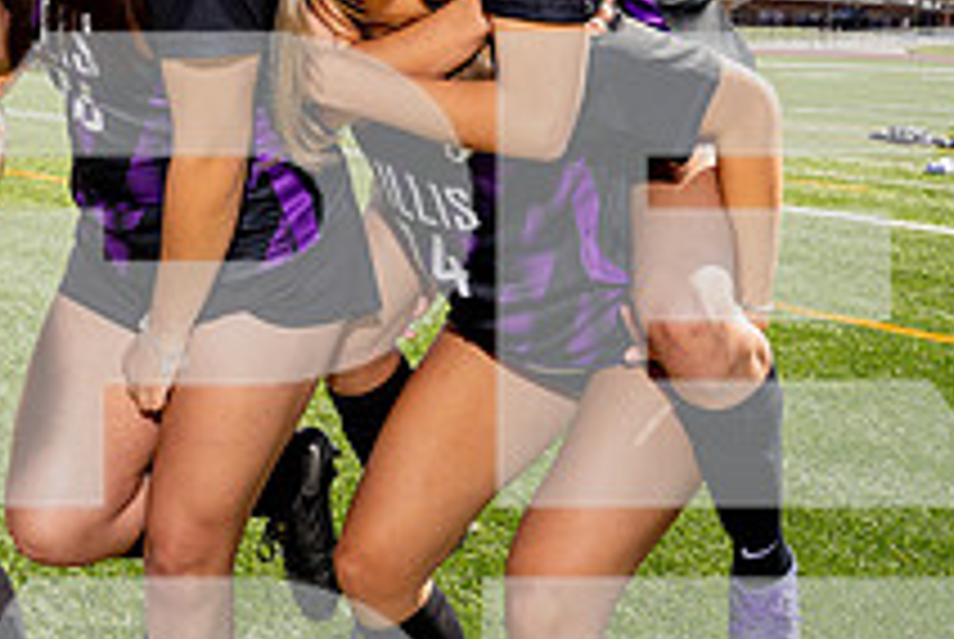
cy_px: 272
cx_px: -130
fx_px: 1645
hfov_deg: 28.9
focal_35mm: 62
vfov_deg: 22.0
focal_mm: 21
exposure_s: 1/250
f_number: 8
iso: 200
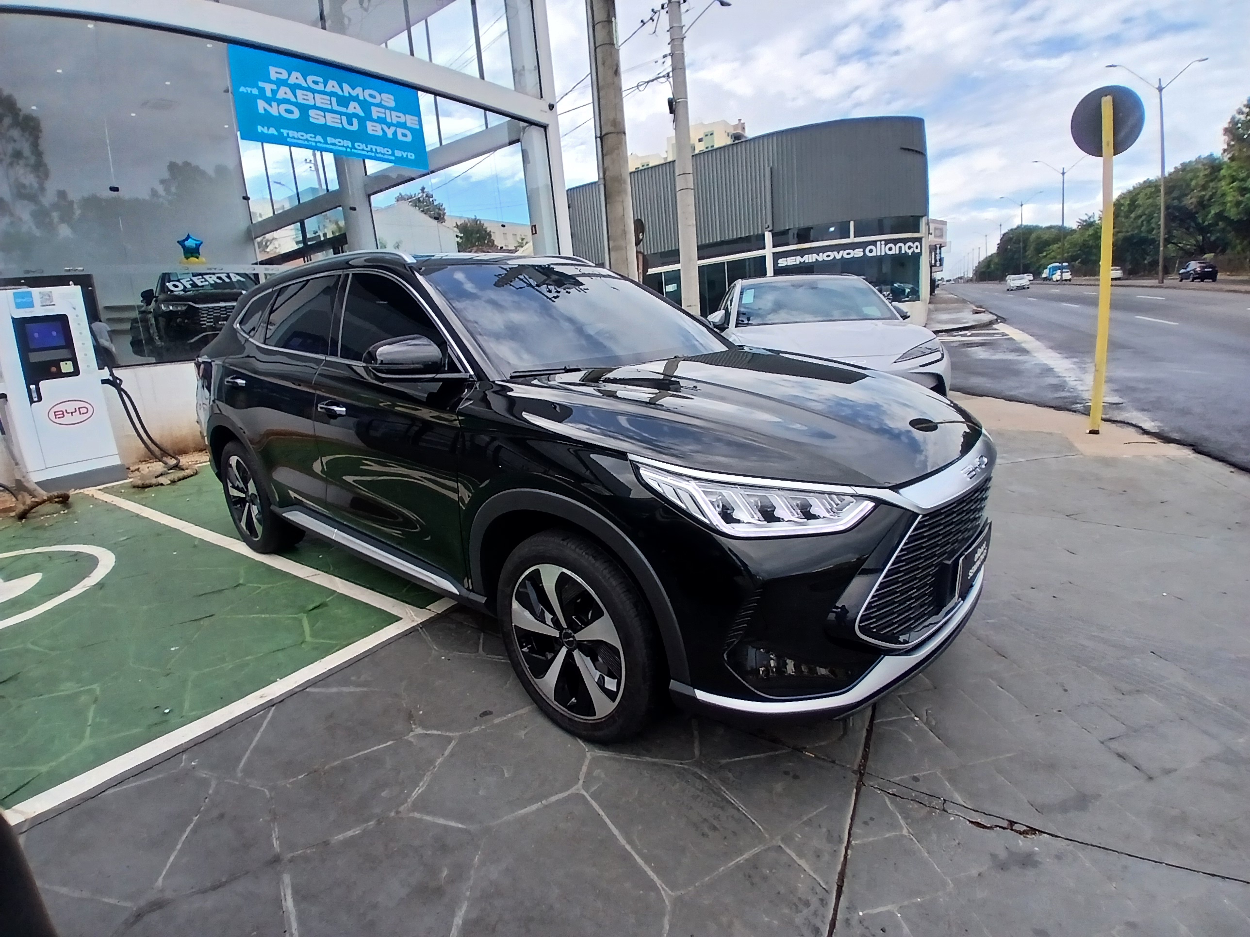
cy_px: 468
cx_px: 625
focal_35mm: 17
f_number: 2.2
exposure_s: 1/625
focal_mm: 1.4
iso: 50
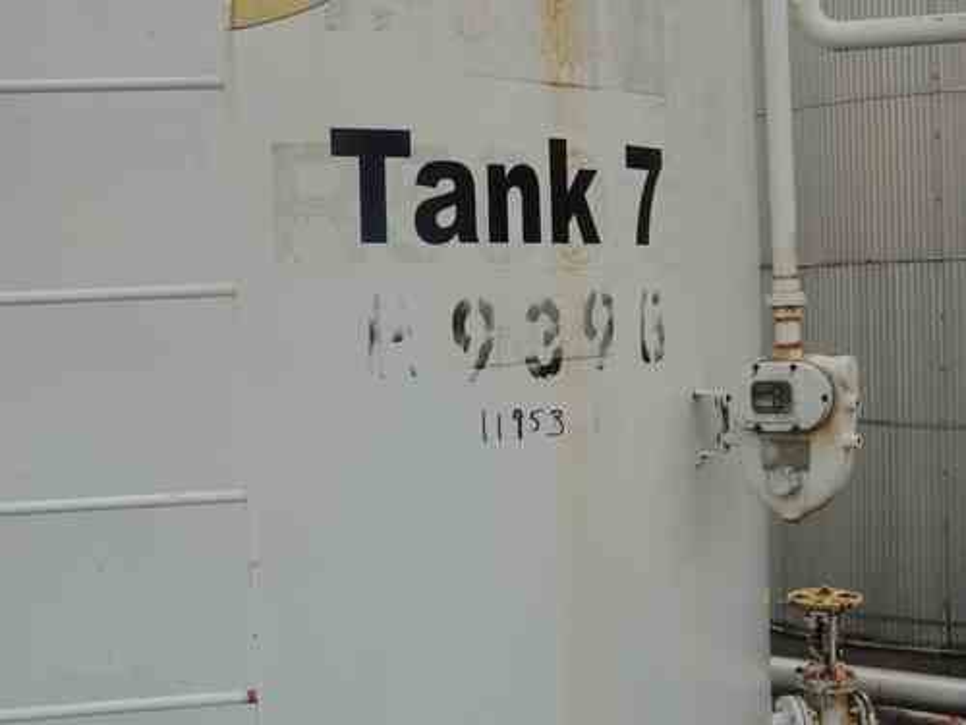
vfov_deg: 29.1
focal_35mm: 50
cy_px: 362
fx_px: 1395
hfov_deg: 38.2
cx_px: 483
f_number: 3.6
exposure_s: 1/200
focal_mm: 8.9
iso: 100
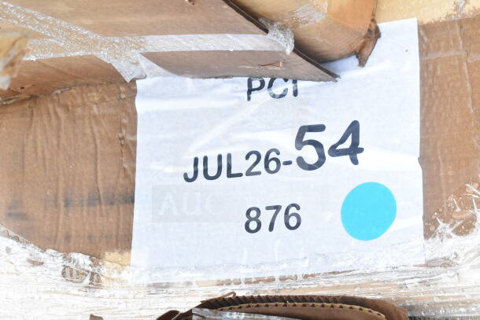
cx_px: 240
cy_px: 160
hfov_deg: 24.6
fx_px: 1100
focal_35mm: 82
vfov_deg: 16.6
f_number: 8
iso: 1600
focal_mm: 55
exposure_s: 1/250
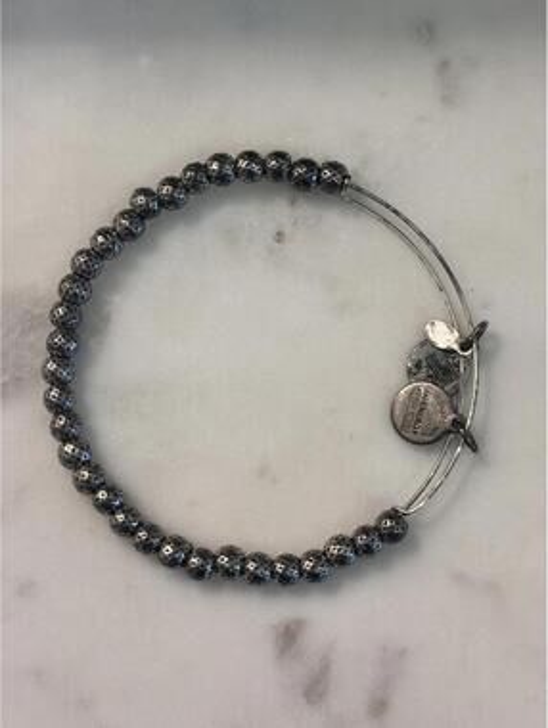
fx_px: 1095
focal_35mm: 52
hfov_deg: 28.1
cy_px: 364
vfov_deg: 36.8
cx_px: 274
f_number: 1.6
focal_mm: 5.96
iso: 50
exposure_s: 1/60
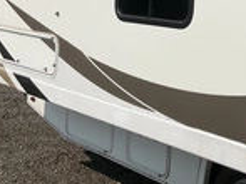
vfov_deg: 18.0
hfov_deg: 23.9
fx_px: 561
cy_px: -18
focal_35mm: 79
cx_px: 231
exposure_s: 1/5263
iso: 25
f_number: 1.8
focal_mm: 3
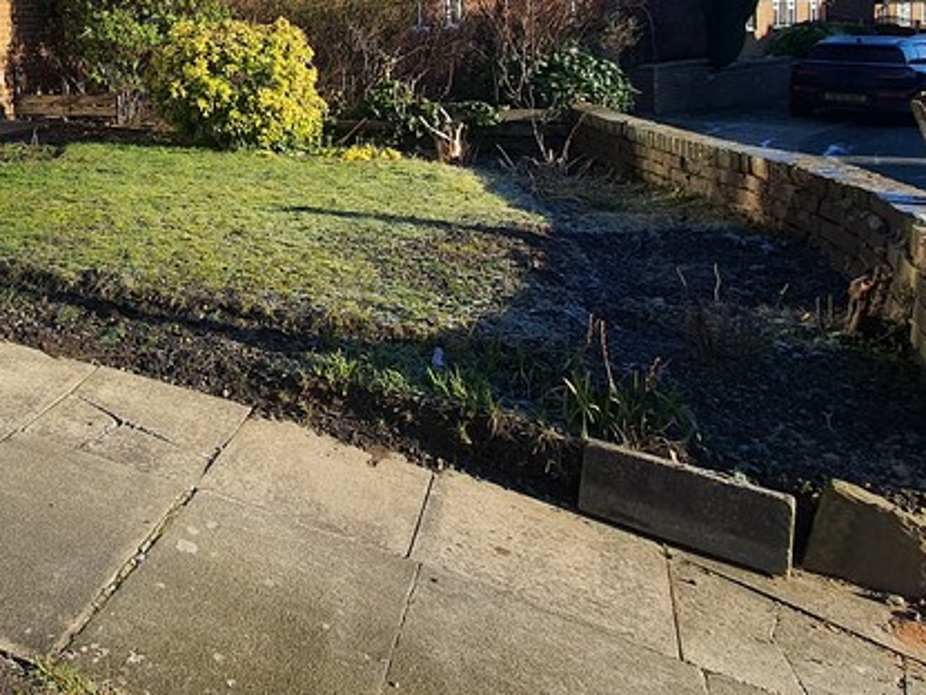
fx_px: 856
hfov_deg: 48.0
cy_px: 74
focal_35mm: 32
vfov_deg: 40.9
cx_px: 20
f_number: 2.2
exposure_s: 1/510
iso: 50
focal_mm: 1.8
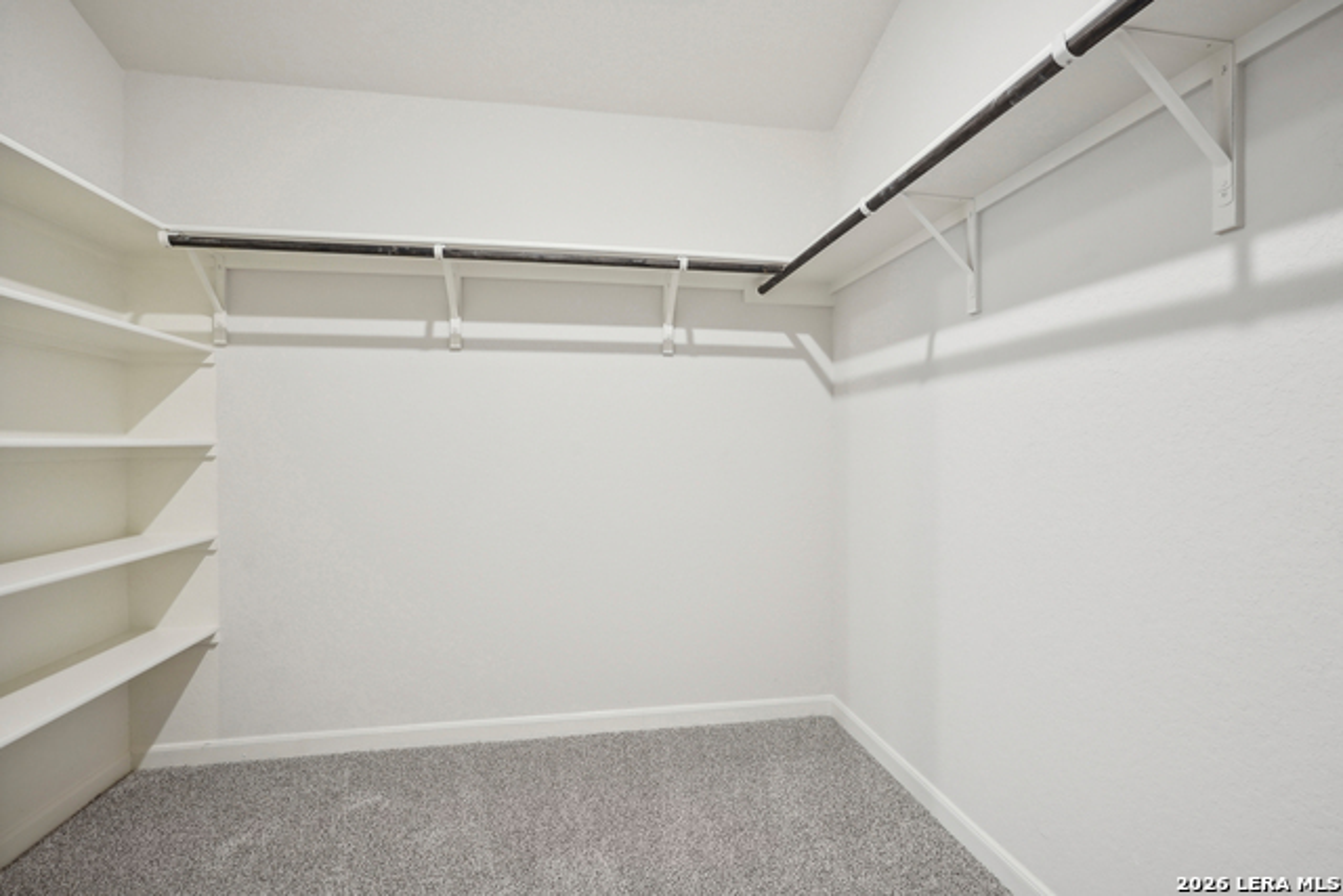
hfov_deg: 95.0
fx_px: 616
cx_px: 672
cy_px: 448
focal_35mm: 16
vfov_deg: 72.1
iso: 400
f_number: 8
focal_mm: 16.5
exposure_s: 1/5
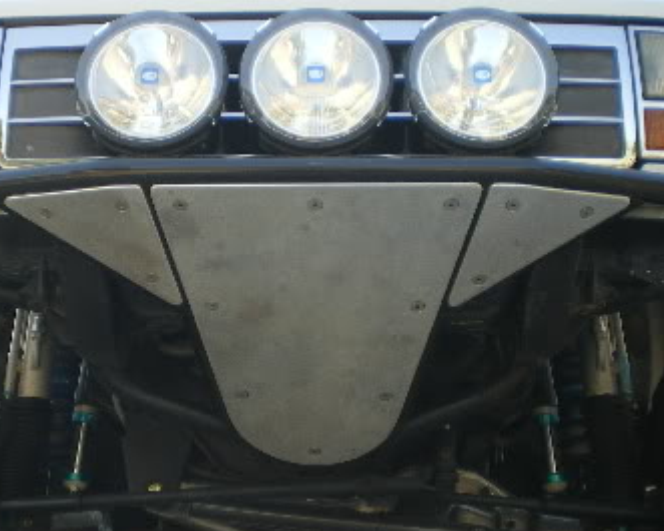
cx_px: 259
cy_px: 367
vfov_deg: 22.4
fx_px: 1337
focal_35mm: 68
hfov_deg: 27.8
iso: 50
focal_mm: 6.3
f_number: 3.1
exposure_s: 1/100
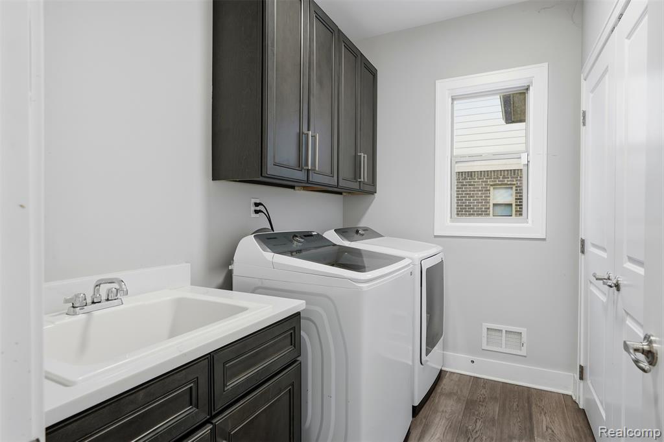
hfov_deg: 86.9
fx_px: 350
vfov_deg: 64.5
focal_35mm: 19
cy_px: 221
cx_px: 332
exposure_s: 1/160
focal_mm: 19
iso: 250
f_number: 8
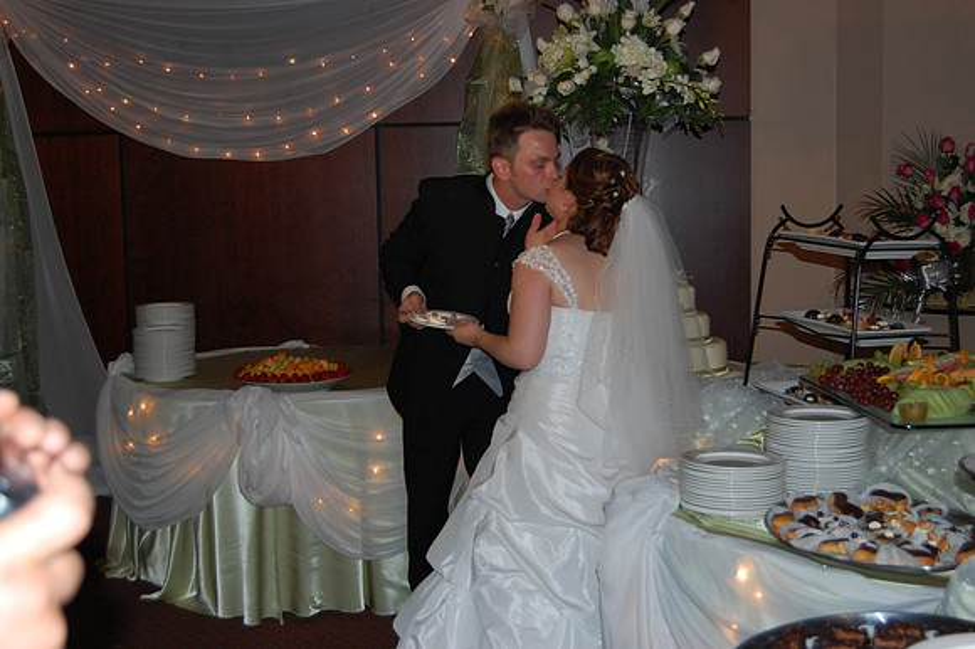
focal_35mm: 46
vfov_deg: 28.9
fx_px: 1259
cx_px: 488
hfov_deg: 42.3
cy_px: 324
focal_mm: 31
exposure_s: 1/60
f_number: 4.5
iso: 400
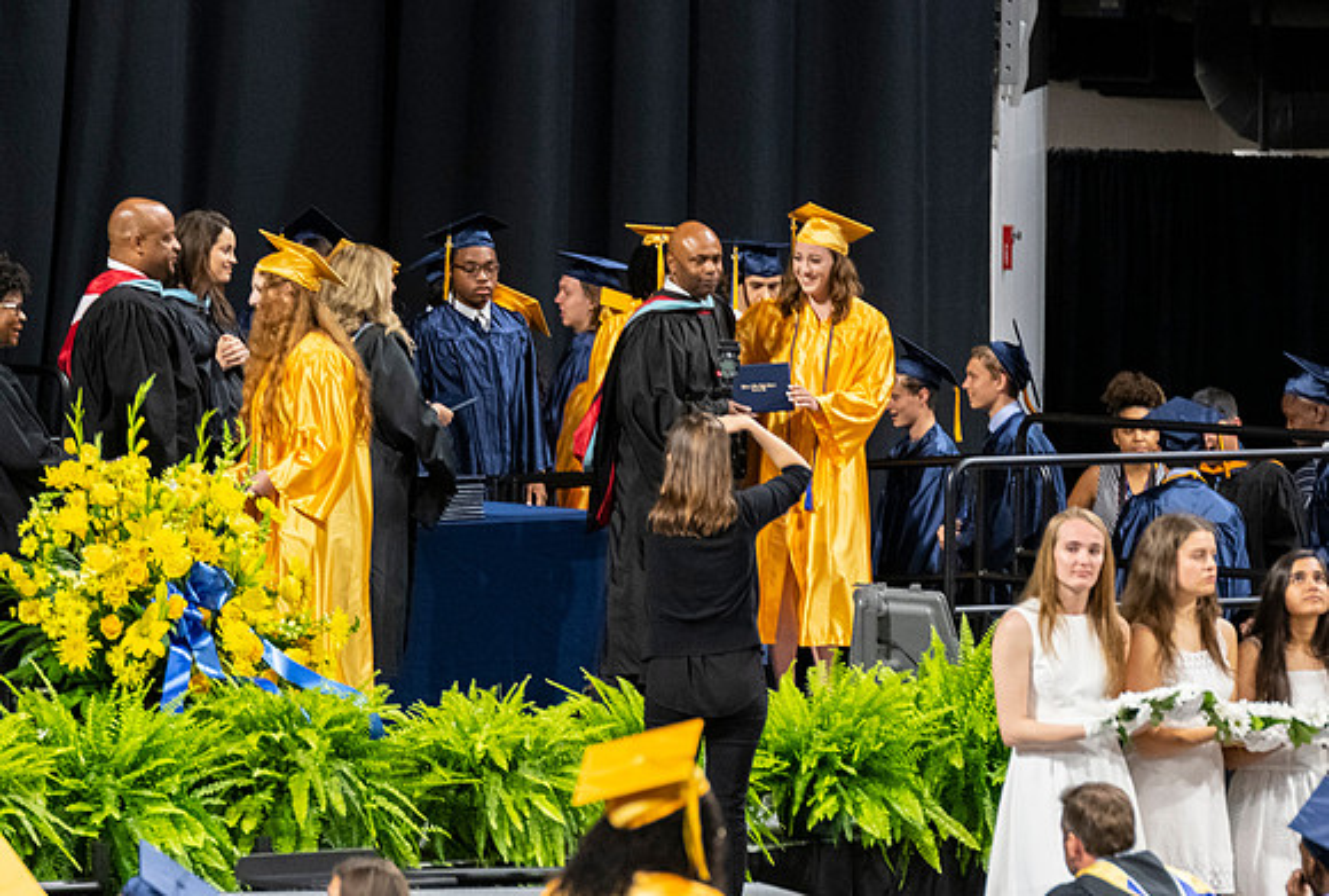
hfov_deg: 6.1
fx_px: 12496
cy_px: 455
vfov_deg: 4.1
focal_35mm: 337
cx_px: 831
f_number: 4
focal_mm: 190
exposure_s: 1/200
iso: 2000
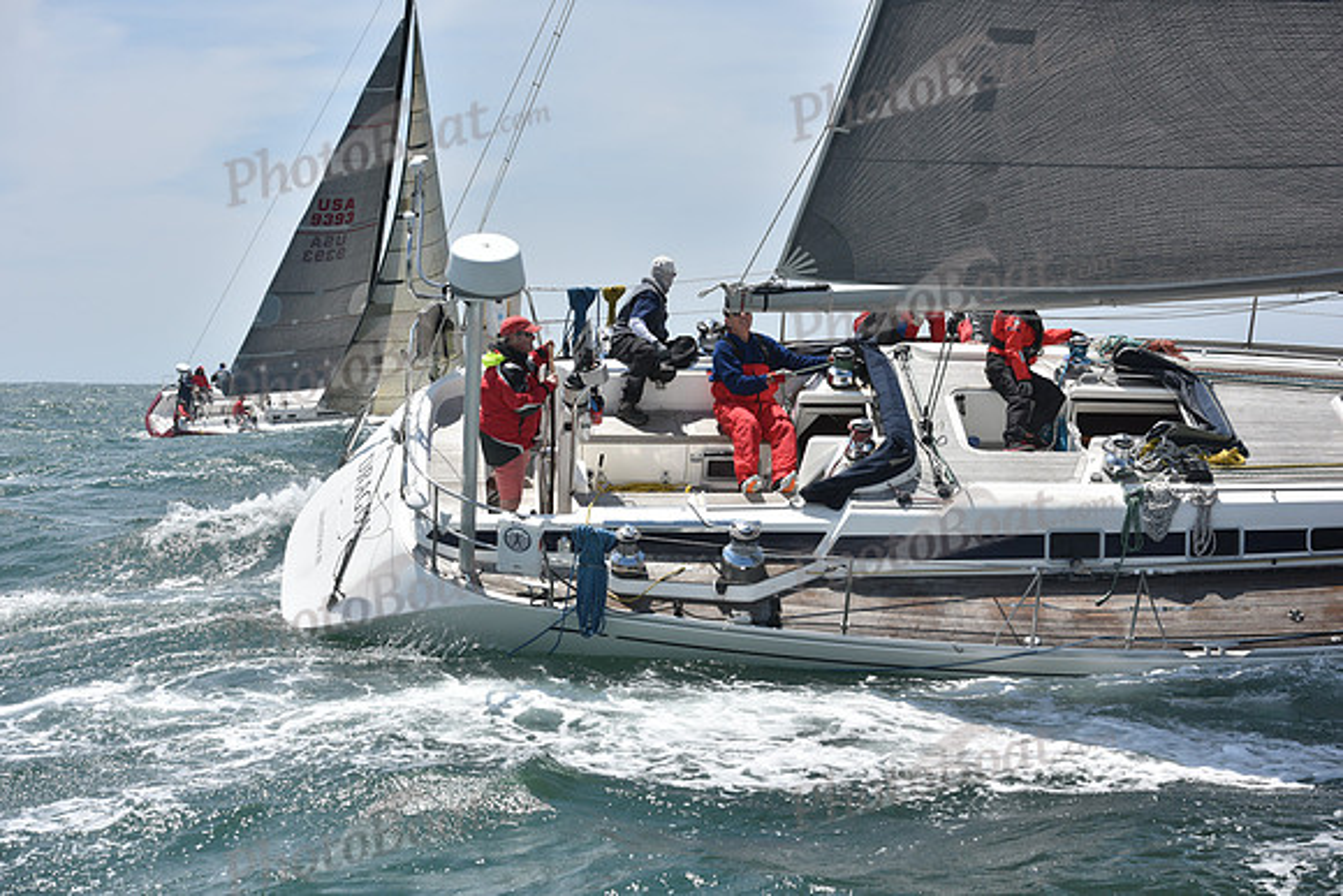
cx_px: 672
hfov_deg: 28.8
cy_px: 448
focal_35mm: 70
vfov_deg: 19.5
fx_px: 2612
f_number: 7.1
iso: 250
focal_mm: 70
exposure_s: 1/1250
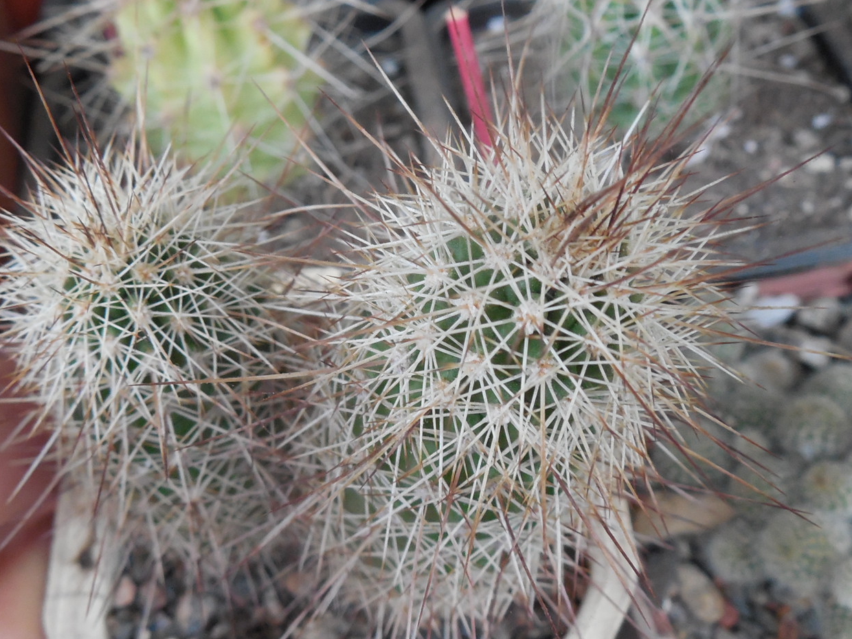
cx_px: 389
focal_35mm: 40
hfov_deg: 46.7
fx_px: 985
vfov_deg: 35.9
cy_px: 298
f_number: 3.6
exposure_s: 1/10
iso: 400
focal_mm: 5.6
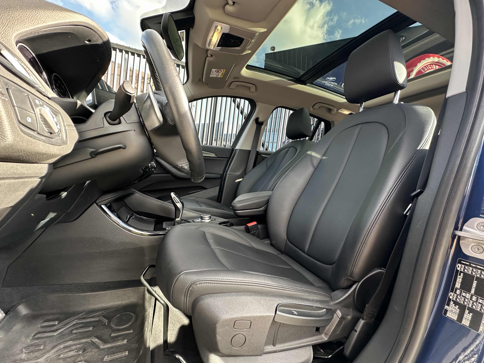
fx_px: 210
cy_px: 193
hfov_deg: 98.2
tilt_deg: -3.7
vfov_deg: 81.6
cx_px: 241
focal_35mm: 15
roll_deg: -7.5
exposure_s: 1/99
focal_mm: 2.22
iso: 160
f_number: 2.2
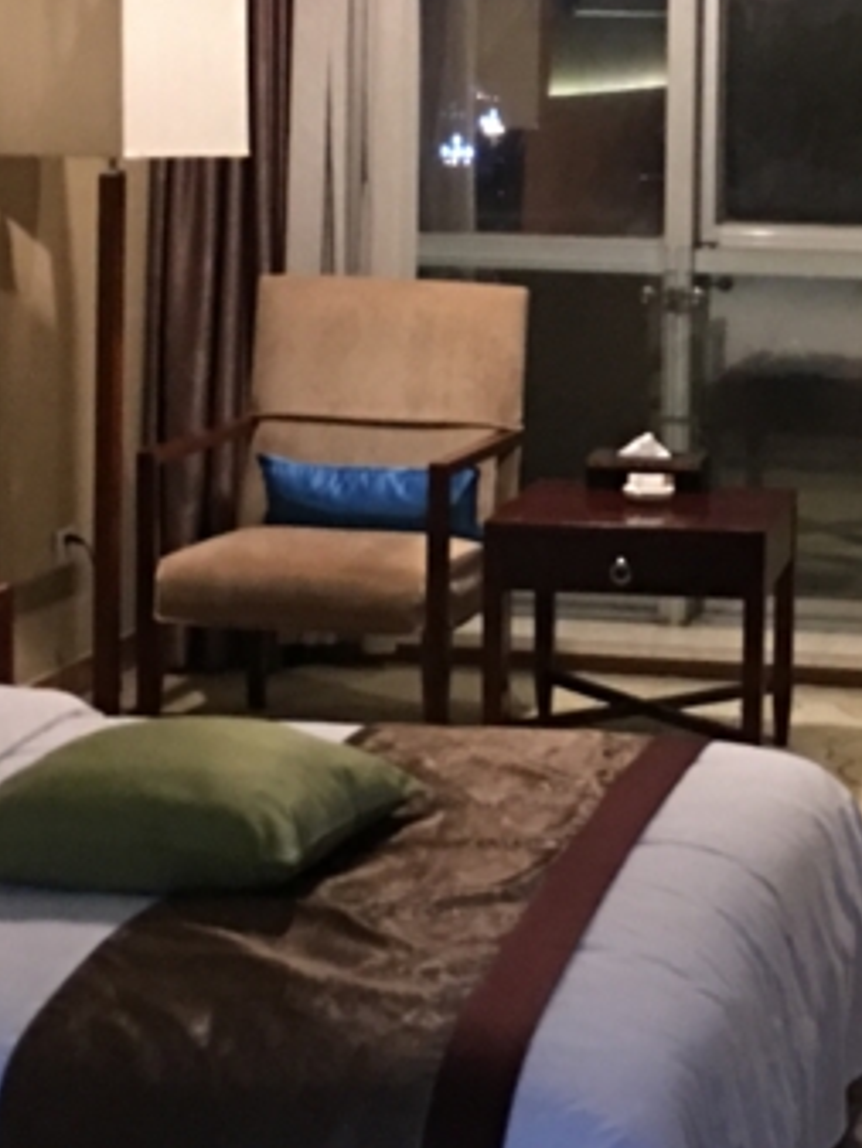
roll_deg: -1.7
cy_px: 320
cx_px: 842
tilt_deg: -5.7
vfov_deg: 22.1
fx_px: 2920
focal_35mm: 88
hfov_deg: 16.5
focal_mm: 4.15
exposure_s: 1/4
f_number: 2.2
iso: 100
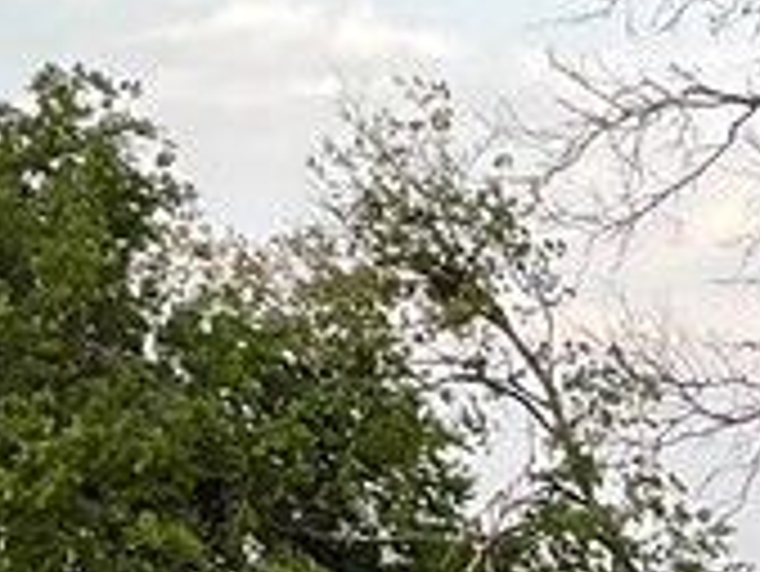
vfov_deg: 8.3
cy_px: 847
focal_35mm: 176
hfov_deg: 10.5
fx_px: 3867
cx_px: 1421
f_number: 1.8
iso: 50
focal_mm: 3
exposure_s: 1/122
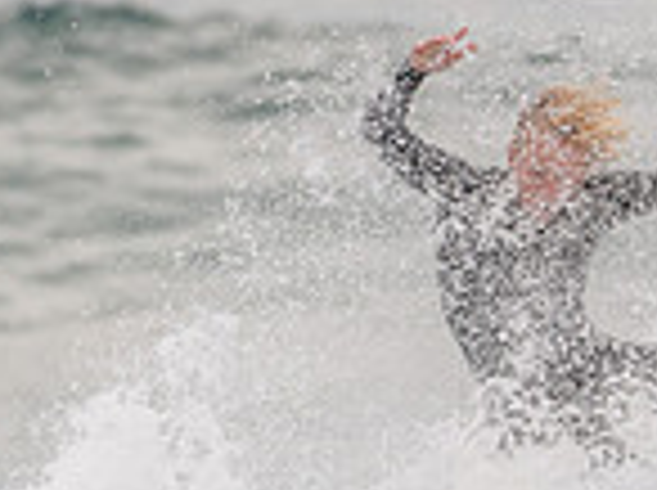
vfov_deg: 0.8
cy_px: 605
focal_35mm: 1915
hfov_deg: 1.0
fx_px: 36286
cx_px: 702
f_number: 5.6
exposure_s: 1/320
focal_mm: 500
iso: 250
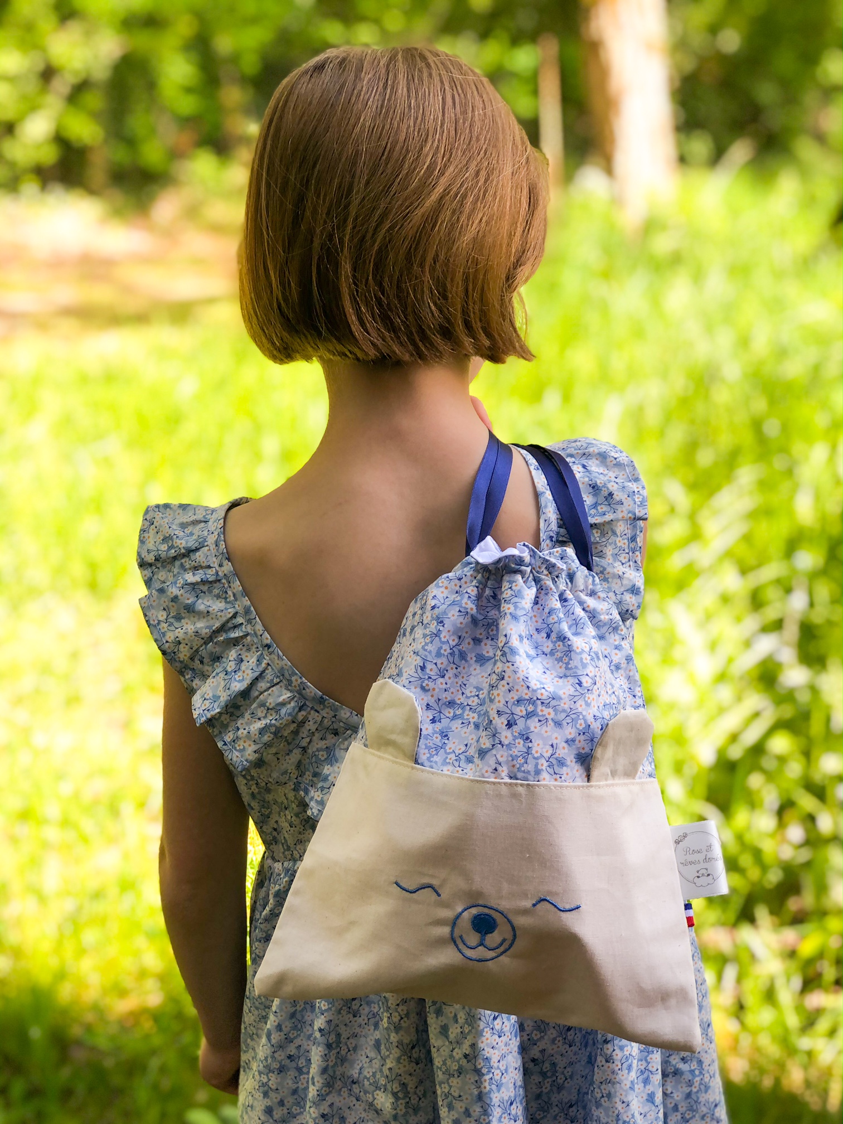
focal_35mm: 57
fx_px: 1851
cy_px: 562
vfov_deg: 33.8
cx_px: 422
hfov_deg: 25.7
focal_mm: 6.6
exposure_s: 1/120
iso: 25
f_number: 2.8
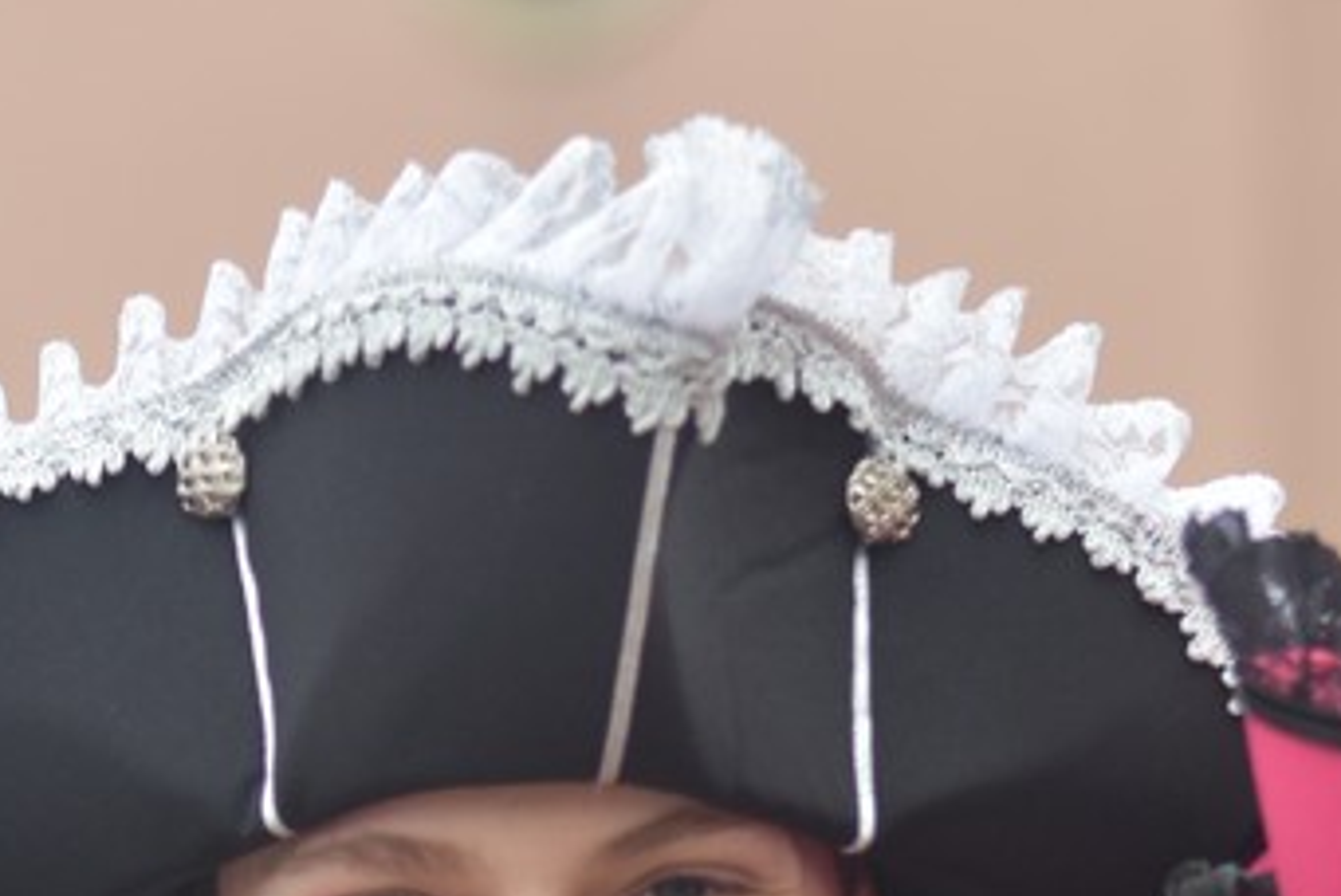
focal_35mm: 279
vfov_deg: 4.9
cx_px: 645
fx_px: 10401
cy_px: 1004
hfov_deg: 7.4
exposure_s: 1/200
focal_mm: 62
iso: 320
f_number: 2.8
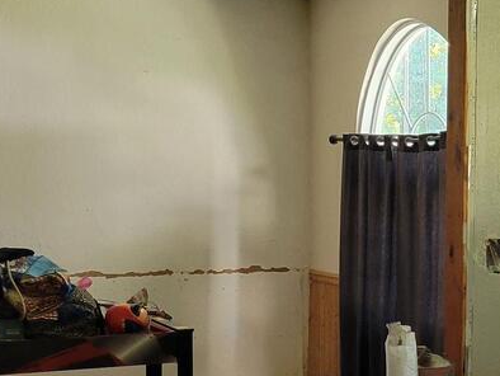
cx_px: 600
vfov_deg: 15.5
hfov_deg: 19.4
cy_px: 271
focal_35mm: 95
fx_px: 1373
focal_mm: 5.4
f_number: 1.8
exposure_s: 1/60
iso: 160
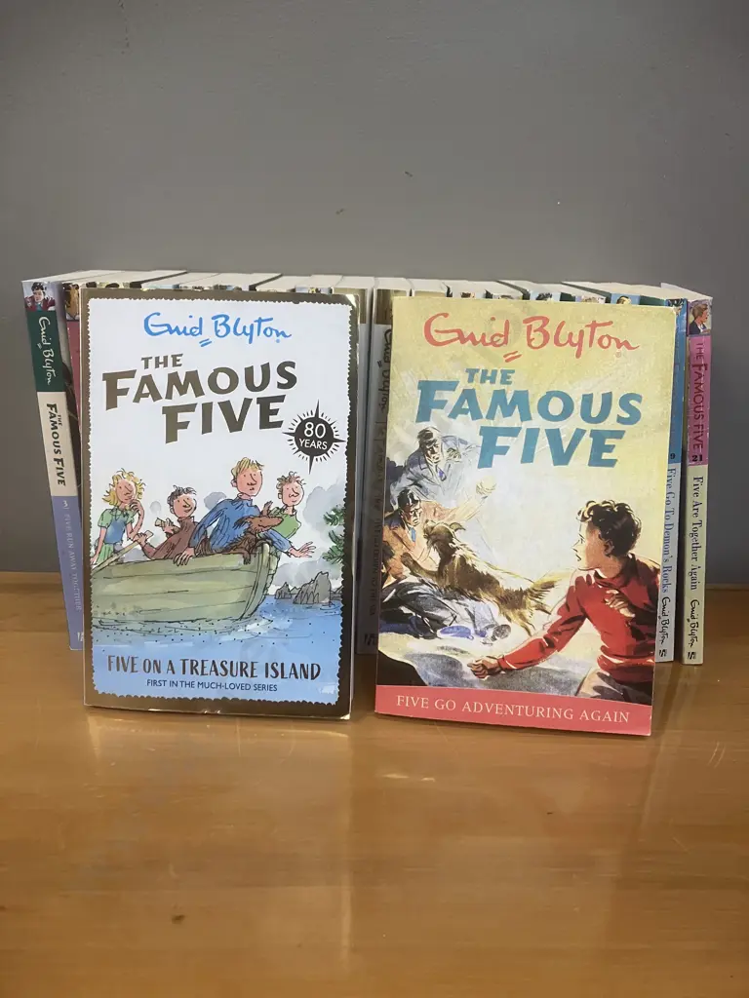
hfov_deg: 49.7
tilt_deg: -15.4
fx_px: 808
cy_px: 499
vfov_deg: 63.4
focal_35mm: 28
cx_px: 374
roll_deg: -0.7
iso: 125
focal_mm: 3.99
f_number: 1.8
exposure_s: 1/50
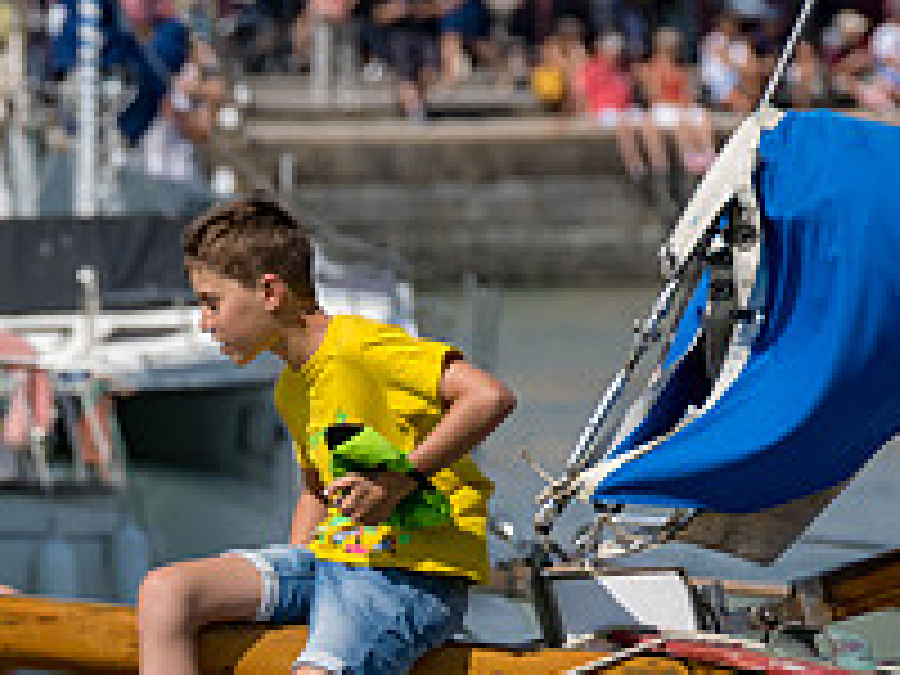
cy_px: 628
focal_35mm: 1173
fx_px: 30497
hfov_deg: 1.7
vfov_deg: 1.3
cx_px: 50
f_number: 11
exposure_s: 1/800
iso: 400
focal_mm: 420
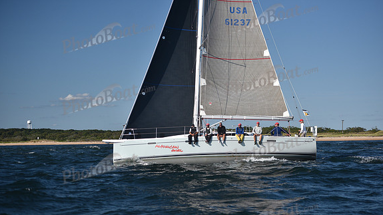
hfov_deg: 28.6
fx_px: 751
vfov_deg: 16.3
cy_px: 123
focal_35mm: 74
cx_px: 191
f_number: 2.8
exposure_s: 1/3200
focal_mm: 70
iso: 250
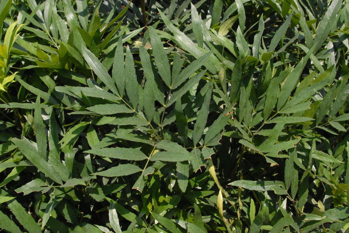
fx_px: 408
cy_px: 116
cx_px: 174
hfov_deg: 46.4
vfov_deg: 32.0
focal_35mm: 42
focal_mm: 28
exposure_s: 1/250
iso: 400
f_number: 8
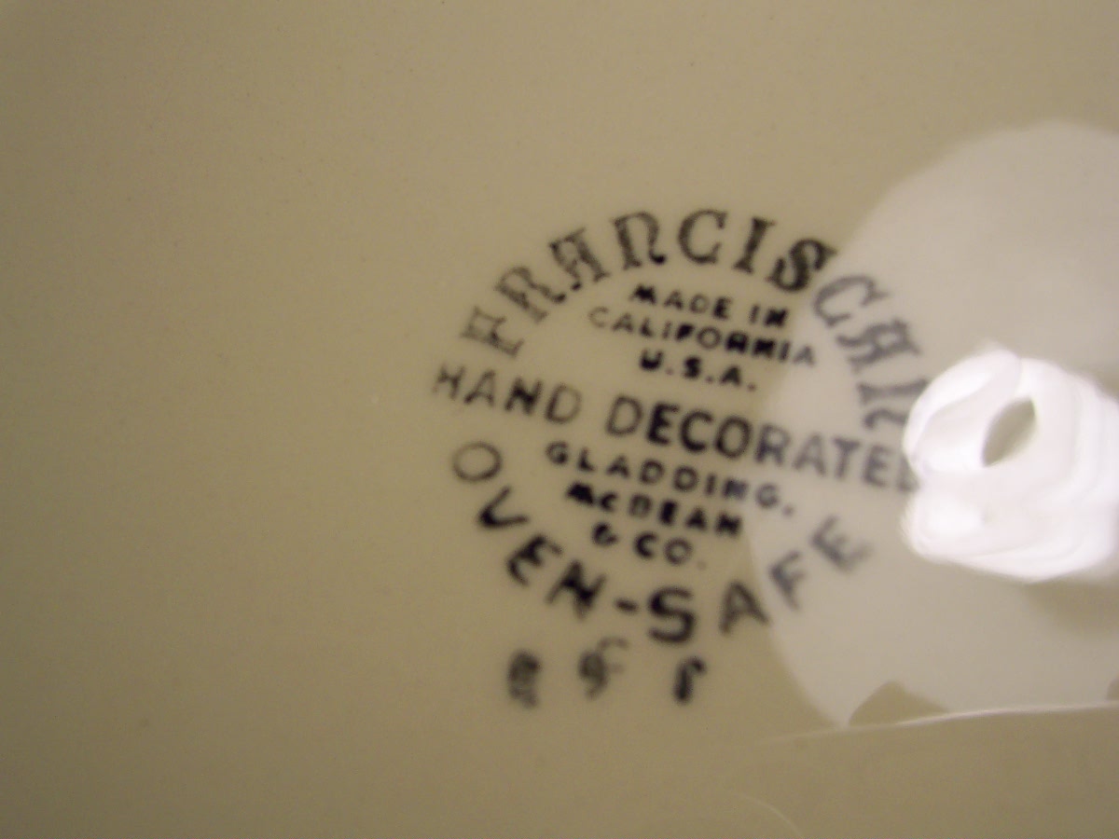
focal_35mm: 37
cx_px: 560
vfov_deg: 38.7
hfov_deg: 50.1
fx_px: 1196
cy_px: 420
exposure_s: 1/500
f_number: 2.8
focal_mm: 5.6
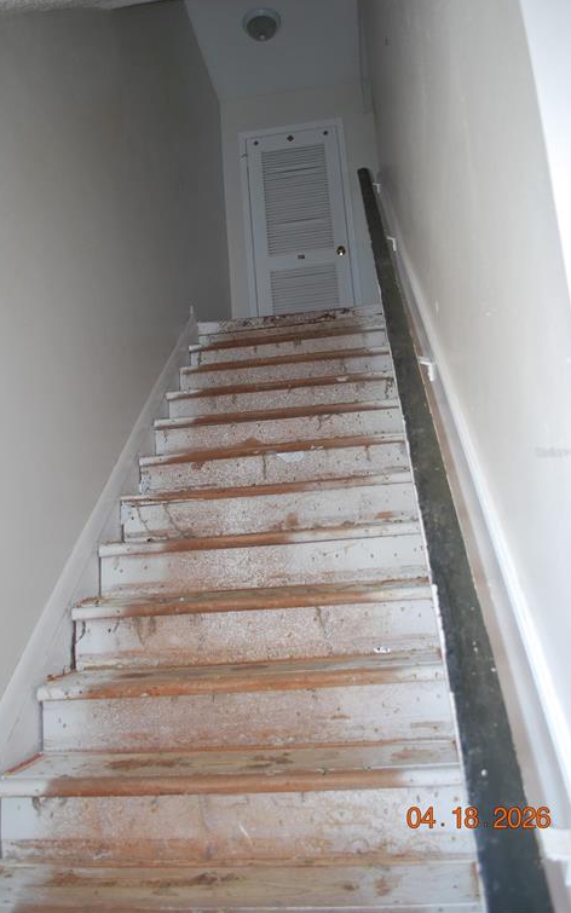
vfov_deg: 66.5
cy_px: 452
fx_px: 697
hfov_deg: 44.5
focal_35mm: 28
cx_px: 276
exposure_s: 1/60
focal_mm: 18
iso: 200
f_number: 3.5
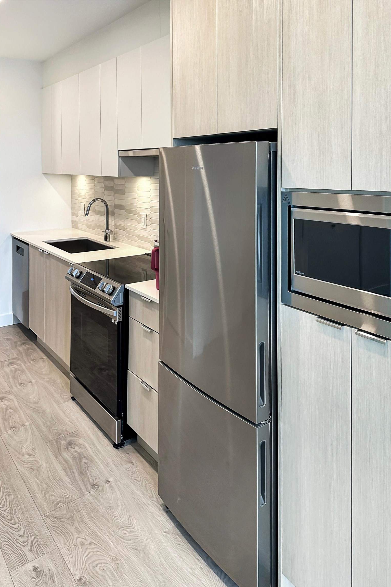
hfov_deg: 51.3
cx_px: 201
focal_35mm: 25
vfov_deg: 71.5
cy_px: 294
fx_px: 407
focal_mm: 6.86
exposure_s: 1/120
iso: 160
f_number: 1.78
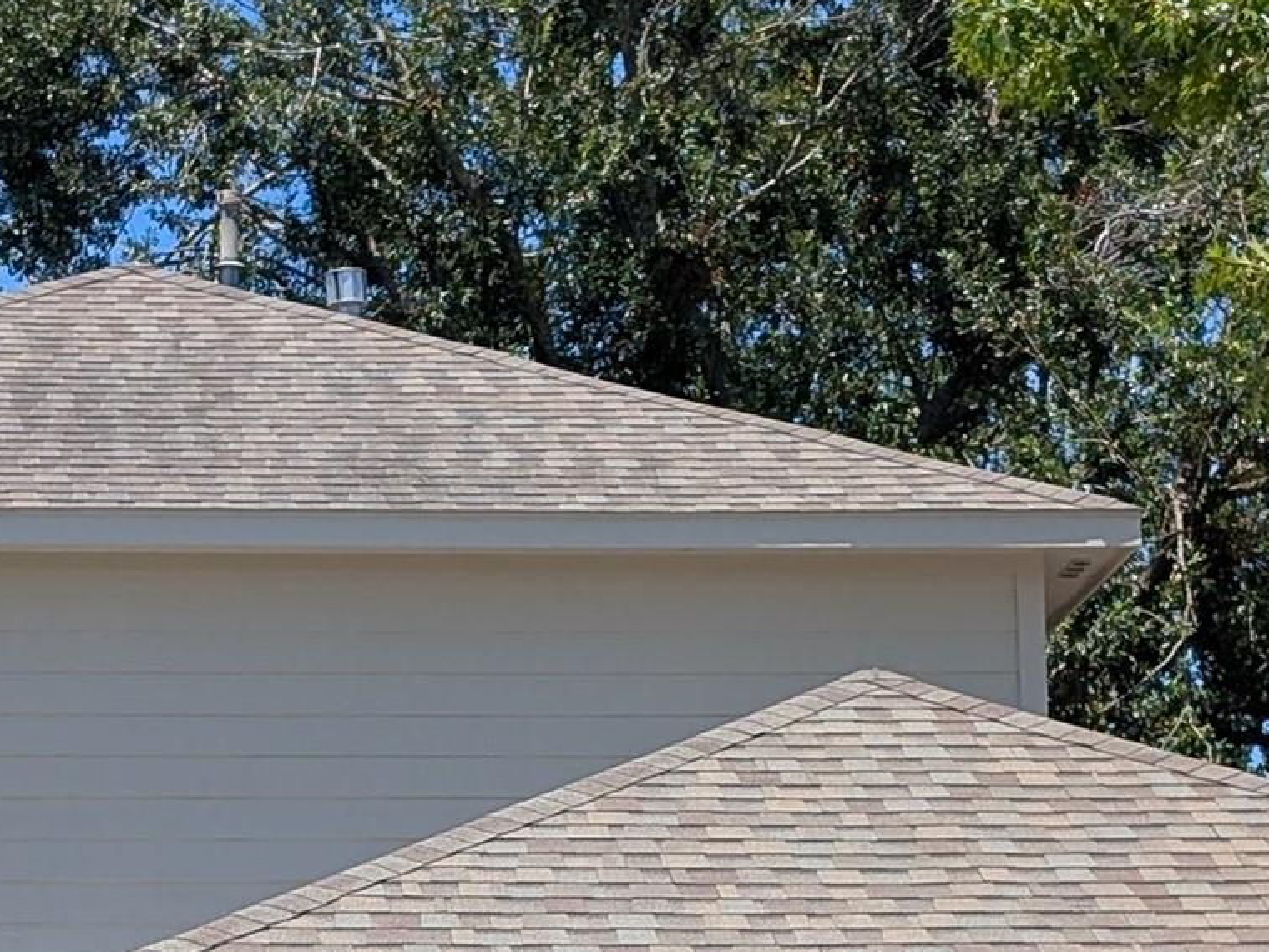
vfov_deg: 11.0
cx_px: 483
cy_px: 1111
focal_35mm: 132
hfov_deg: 14.9
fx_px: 4839
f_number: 1.68
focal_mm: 6.9
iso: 21
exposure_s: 1/972
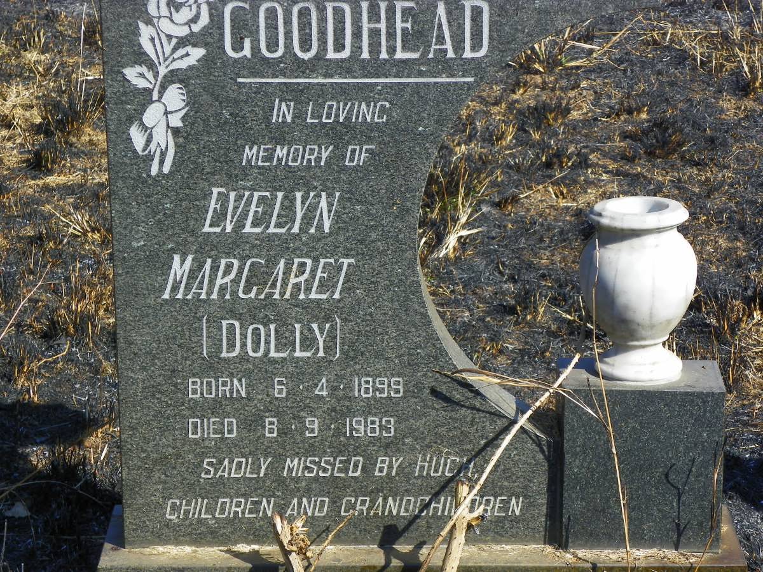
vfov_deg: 13.0
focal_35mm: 114
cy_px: 286
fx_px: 2513
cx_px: 382
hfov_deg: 17.3
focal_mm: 20.2
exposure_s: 1/200
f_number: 4
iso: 64
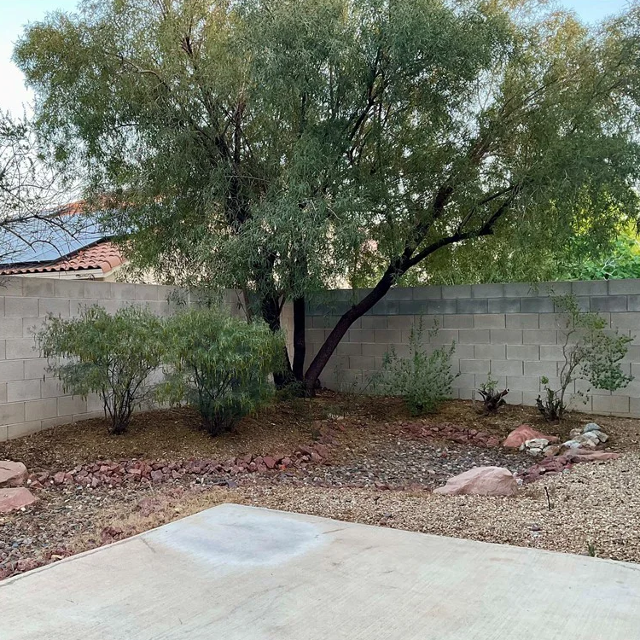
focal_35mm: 35
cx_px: 221
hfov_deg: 46.6
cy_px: 325
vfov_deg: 47.2
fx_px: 732
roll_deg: +0.8
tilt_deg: -0.8
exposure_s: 1/60
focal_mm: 3
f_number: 1.8
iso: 40
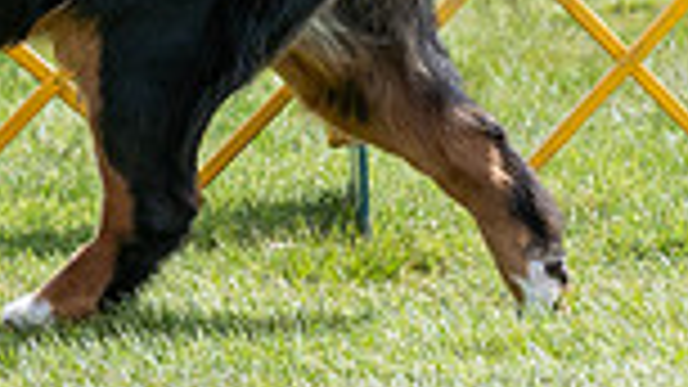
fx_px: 15905
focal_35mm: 872
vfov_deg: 1.4
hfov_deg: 2.5
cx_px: -463
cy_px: -585
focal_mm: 167
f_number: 5.6
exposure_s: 1/1250
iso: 500
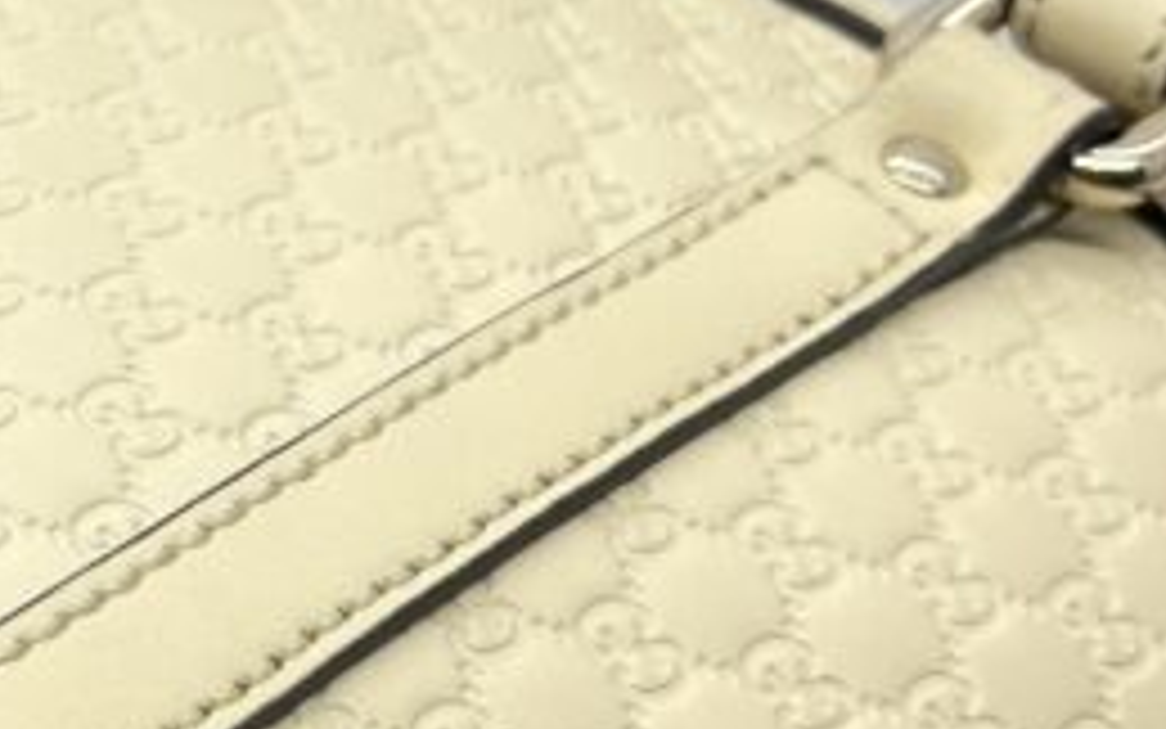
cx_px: -54
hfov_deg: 18.5
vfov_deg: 12.0
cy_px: 320
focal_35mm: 109
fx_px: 3464
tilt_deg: -31.7
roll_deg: +2.9
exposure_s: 1/176
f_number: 1.5
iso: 40
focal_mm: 5.7
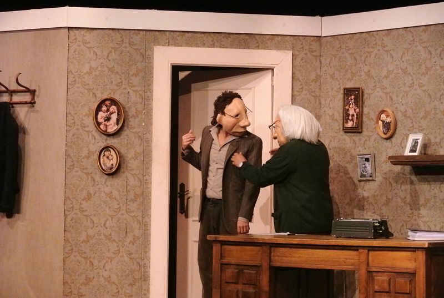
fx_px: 1273
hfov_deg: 19.8
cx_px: 222
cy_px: 149
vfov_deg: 13.4
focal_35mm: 103
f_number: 4.5
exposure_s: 1/400
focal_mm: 38.5
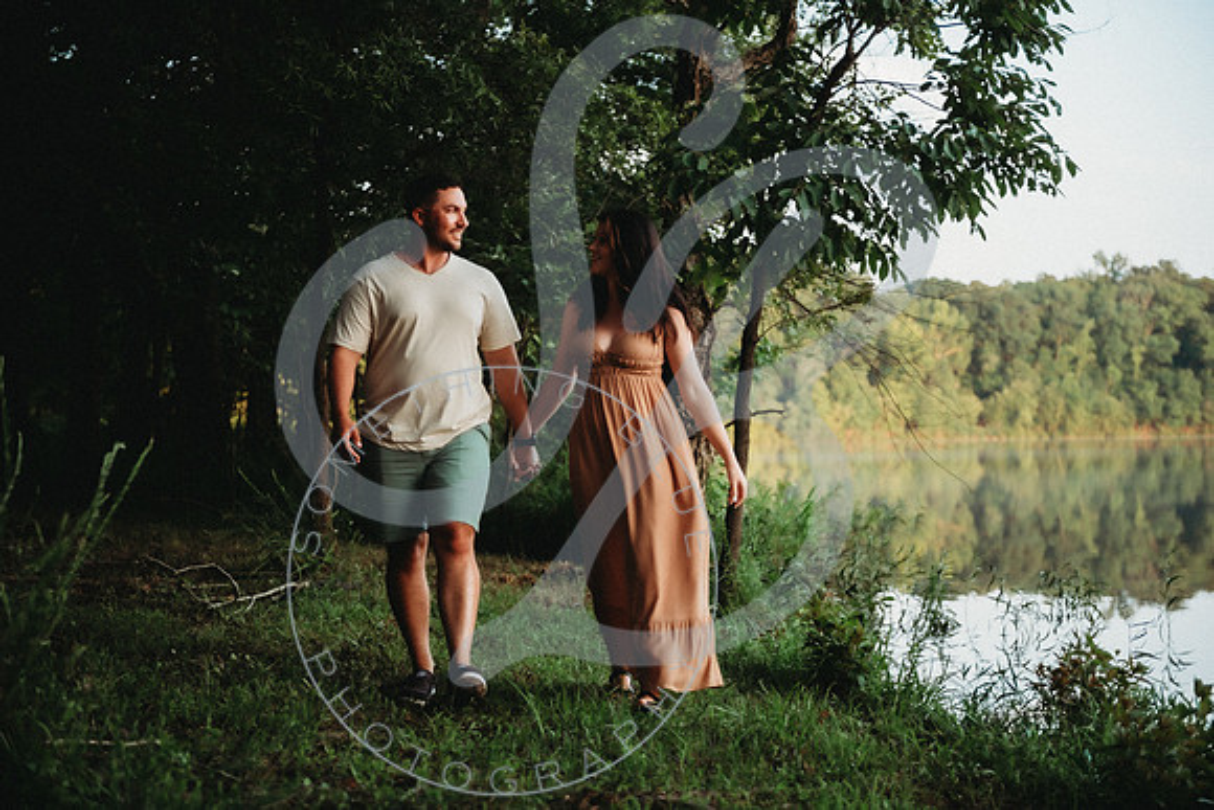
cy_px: 405
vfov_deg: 21.9
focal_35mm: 62
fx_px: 2091
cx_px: 607
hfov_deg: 32.4
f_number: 2.8
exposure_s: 1/200
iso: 200
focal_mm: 62
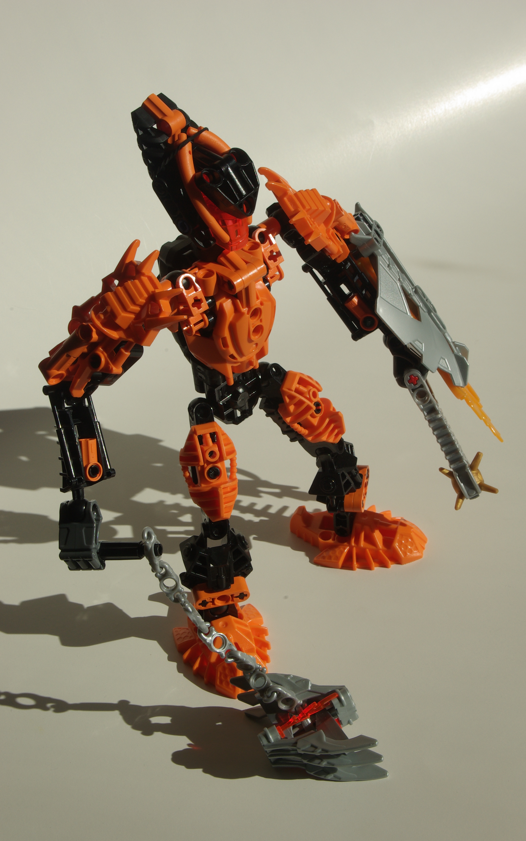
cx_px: 274
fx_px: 1594
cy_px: 420
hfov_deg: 18.7
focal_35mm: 70
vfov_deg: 29.6
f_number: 22
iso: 100
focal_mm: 45
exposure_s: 1/60
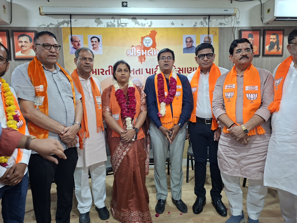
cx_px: 148
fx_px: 197
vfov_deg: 58.9
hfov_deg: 73.9
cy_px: 112
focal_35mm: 23
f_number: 1.8
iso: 320
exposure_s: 1/33
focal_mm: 5.54
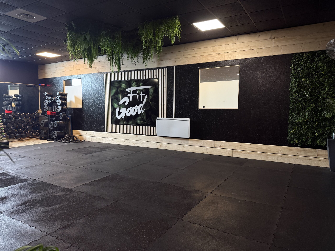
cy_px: 126
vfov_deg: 56.8
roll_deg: -0.3
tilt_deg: -4.1
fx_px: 232
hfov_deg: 71.6
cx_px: 168
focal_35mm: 24
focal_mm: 6.76
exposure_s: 1/50
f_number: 1.78
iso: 250
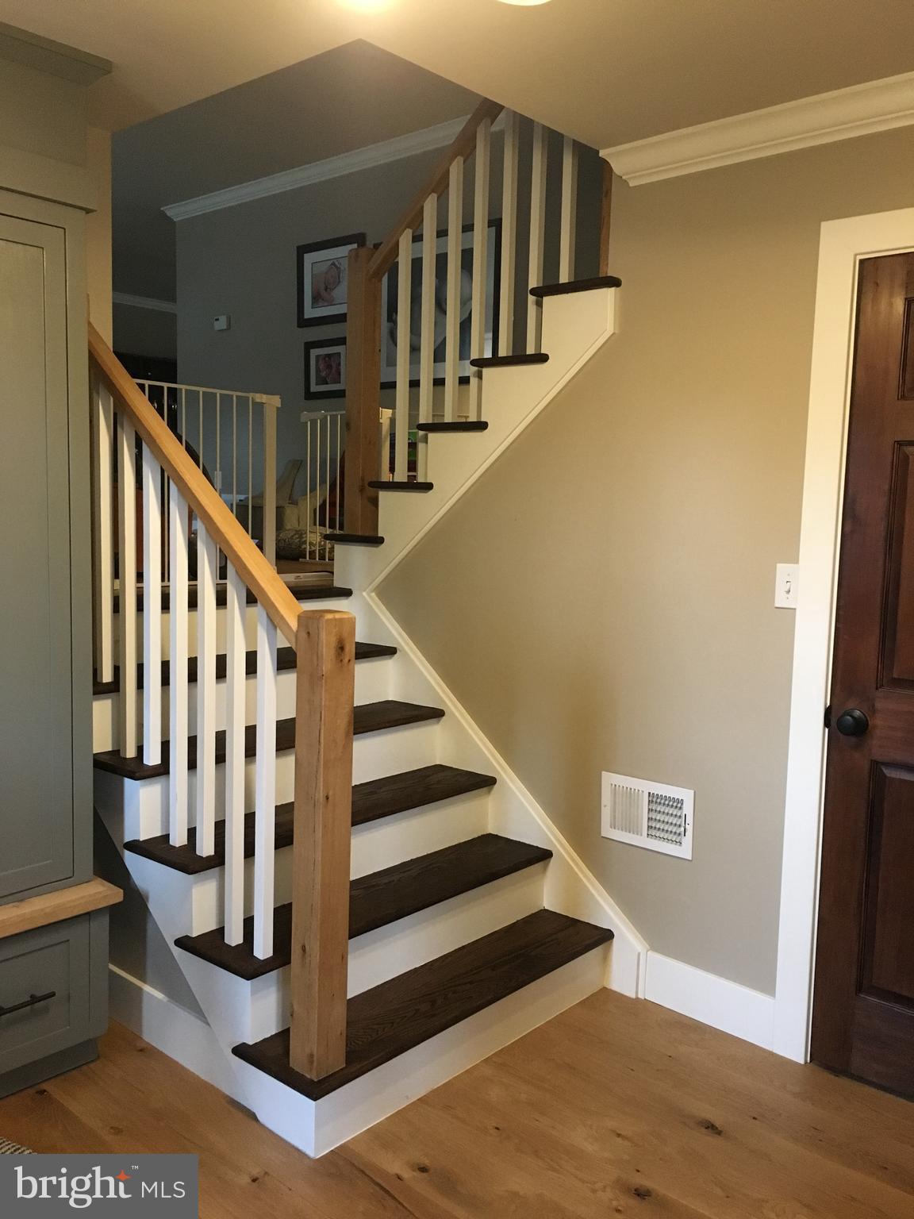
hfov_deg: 48.2
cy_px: 610
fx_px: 1021
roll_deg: -1.0
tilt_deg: -4.7
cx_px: 457
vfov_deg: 61.7
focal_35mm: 29
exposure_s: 1/30
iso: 200
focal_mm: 4.15
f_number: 2.2
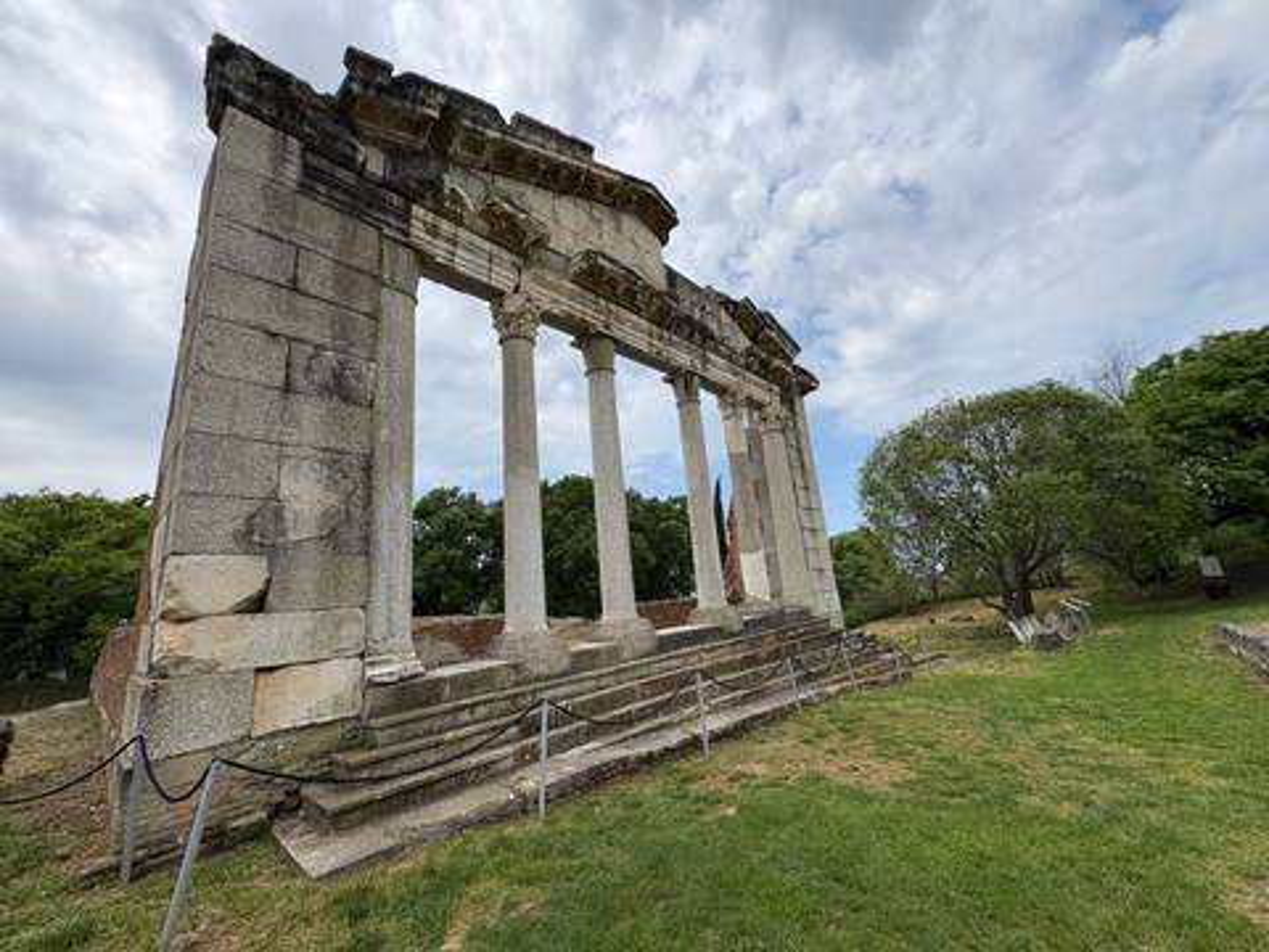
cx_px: 634
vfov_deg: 85.7
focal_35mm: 14
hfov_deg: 102.1
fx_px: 513
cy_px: 476
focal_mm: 2.22
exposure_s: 1/2273
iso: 40
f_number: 2.2
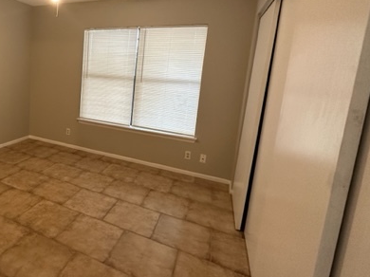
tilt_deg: -8.5
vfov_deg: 58.0
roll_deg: -3.0
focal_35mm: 23
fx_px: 246
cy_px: 102
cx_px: 83
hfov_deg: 68.0
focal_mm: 2.22
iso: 250
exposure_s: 1/60
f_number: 2.2
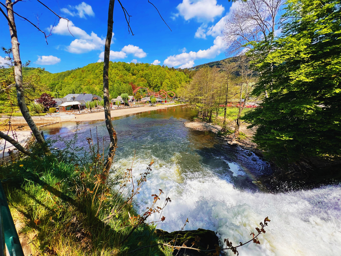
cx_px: 170
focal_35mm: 13
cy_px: 128
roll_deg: +0.5
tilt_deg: -14.4
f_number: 1.8
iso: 32
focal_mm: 1.57
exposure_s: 1/881
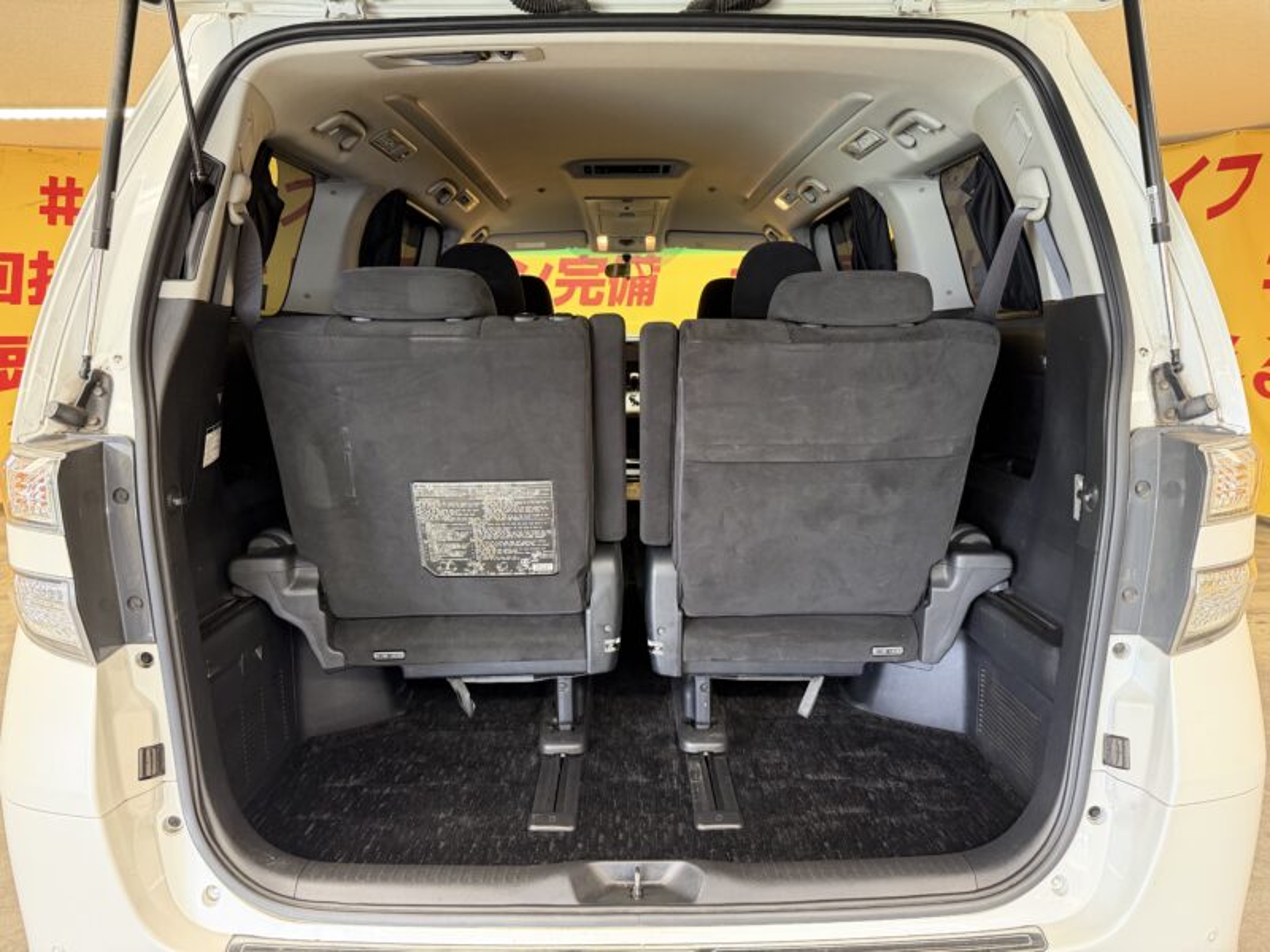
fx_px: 881
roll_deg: +0.6
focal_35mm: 24
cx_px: 635
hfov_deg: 71.6
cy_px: 476
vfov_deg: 56.8
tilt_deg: -10.9
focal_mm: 6.76
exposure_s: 1/50
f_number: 1.78
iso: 400
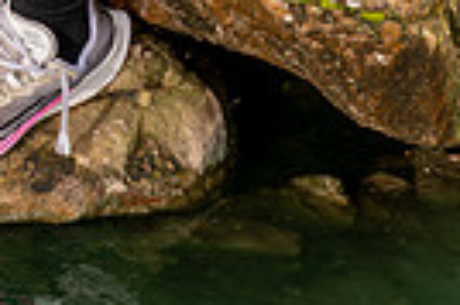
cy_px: -446
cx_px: -41
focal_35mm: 158
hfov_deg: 12.8
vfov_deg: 8.0
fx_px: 2016
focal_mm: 47
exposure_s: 1/250
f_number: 4
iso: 160
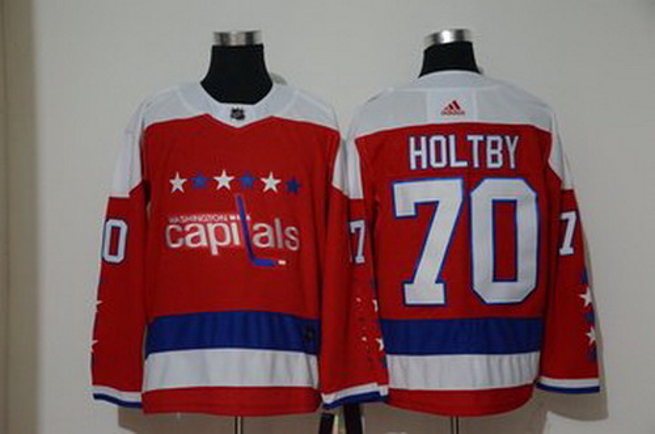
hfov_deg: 33.5
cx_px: 328
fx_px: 1089
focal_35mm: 60
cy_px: 217
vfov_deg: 22.5
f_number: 4.5
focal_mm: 40
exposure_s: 1/25
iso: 4000
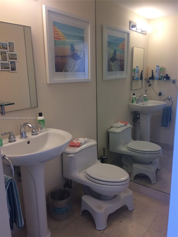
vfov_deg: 61.7
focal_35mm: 29
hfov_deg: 48.2
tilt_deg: -14.2
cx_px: 89
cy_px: 118
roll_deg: +1.9
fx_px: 199
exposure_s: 1/40
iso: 40
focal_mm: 4.15
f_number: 2.2
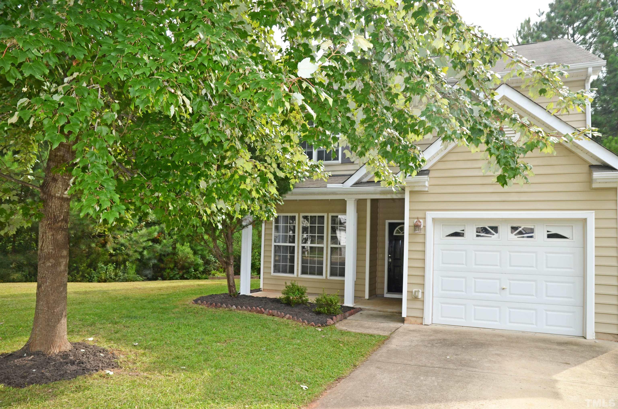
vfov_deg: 52.9
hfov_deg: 73.9
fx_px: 411
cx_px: 309
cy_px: 204
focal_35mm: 24
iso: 100
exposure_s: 1/160
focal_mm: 16
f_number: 6.3
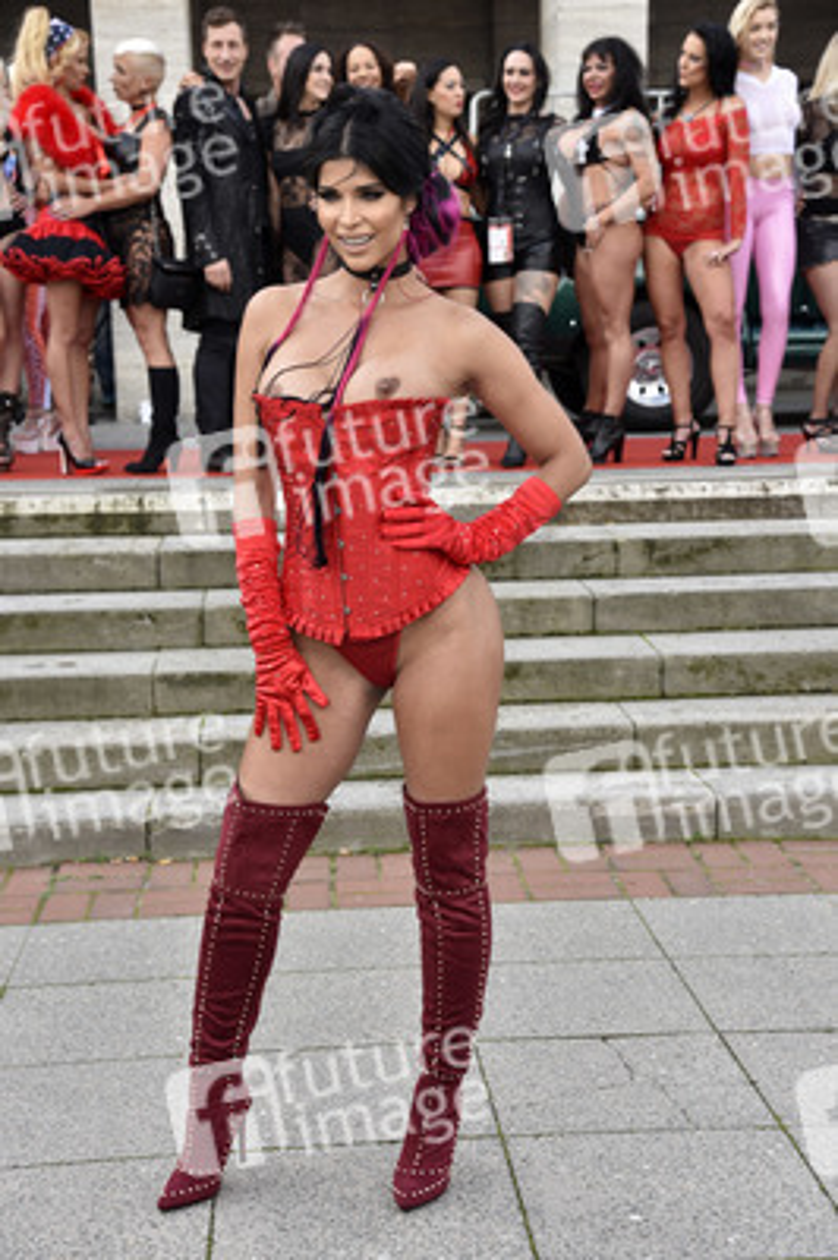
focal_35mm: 55
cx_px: 419
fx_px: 1924
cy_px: 630
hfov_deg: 24.6
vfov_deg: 36.3
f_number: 6.3
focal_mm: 55
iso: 280
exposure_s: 1/200
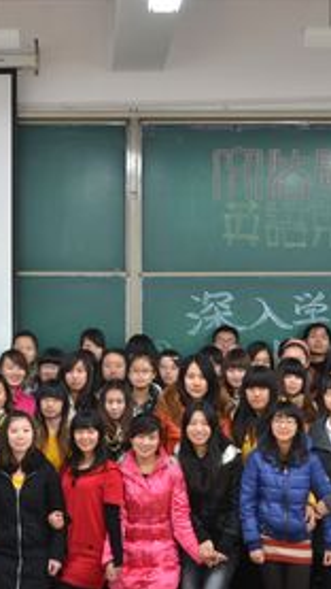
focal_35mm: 62
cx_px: 42
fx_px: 967
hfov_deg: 19.1
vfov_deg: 33.8
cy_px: 293
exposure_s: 1/3
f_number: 4.2
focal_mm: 26
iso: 100
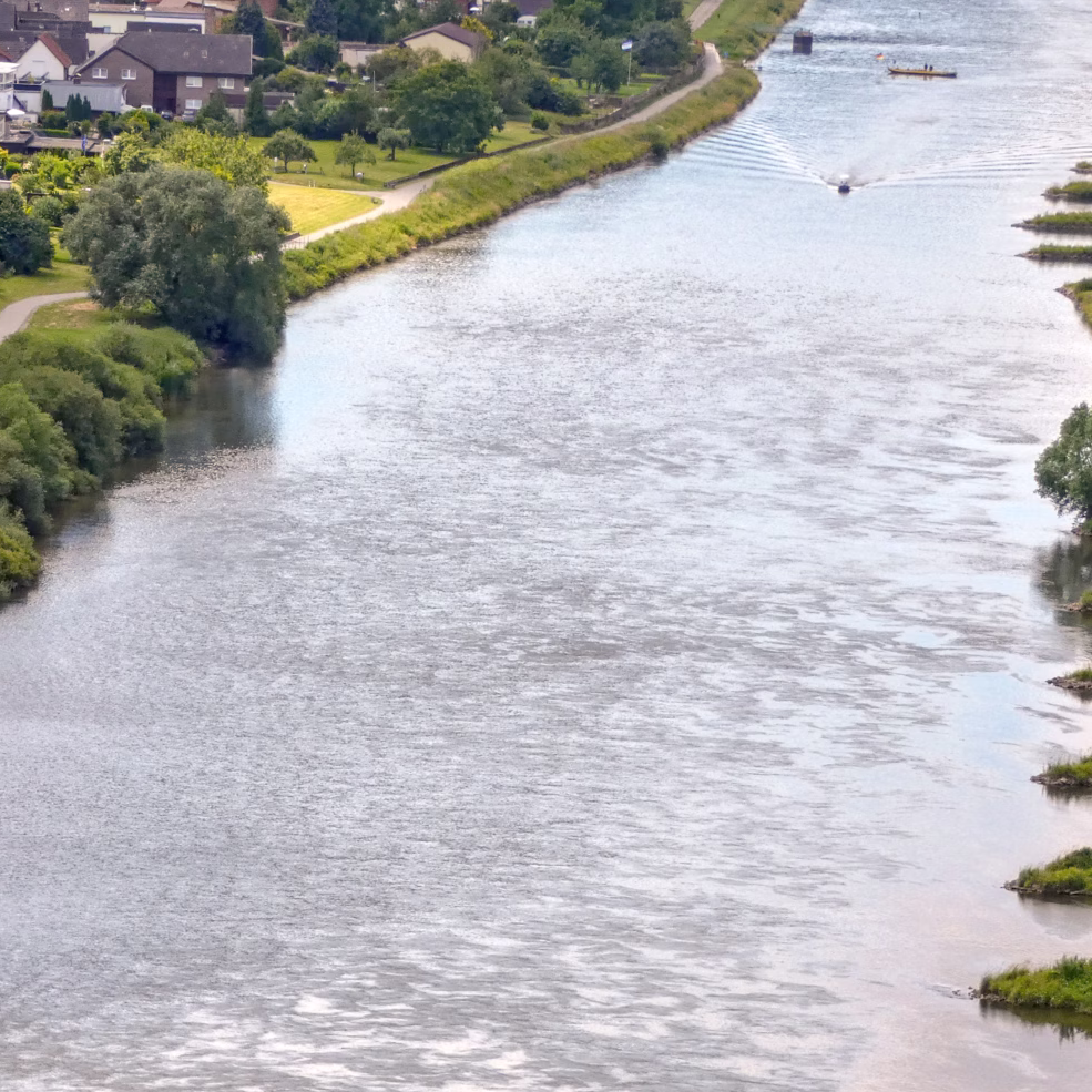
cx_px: 560
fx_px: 7995
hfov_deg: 7.8
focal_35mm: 224
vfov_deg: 7.8
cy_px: 366
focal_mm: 23.3
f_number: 5.2
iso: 80
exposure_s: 1/250
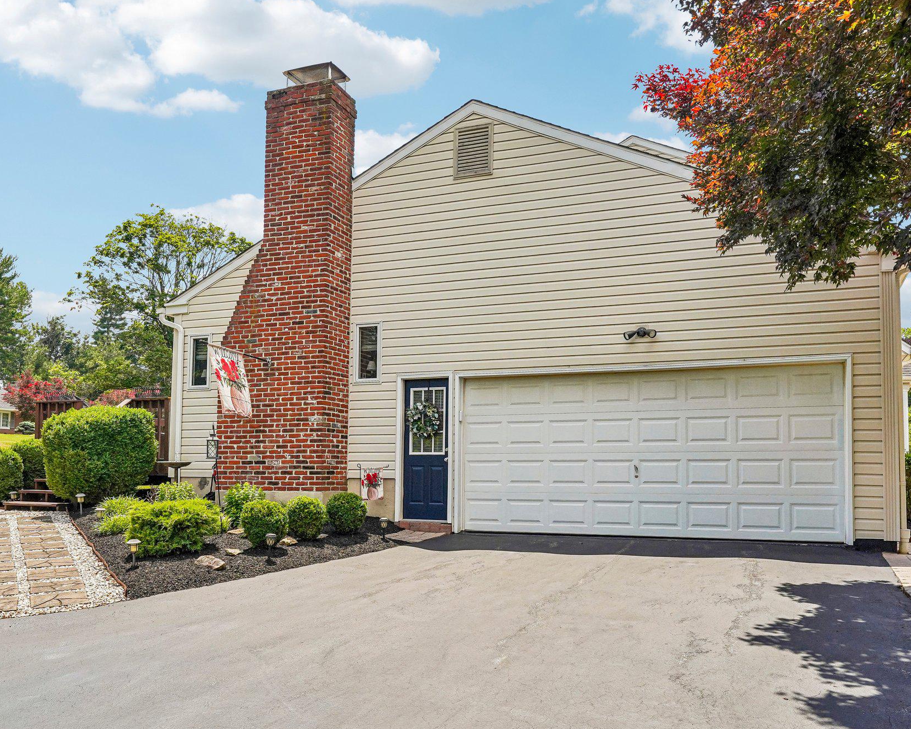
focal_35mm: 28
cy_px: 367
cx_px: 423
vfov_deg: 51.5
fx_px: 755
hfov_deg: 62.1
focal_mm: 24
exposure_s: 1/2500
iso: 800
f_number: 8
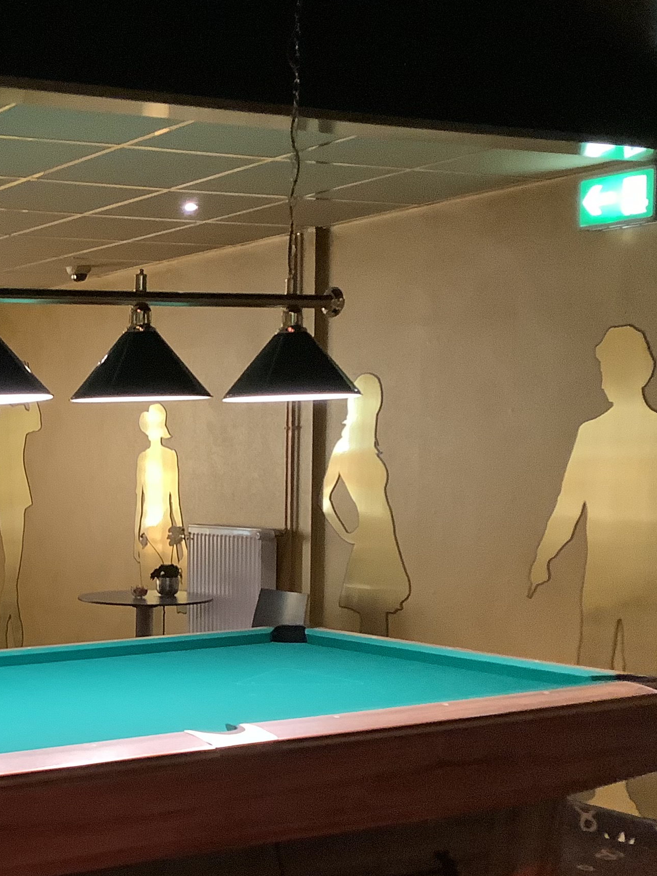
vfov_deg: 32.4
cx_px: -54
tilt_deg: -5.5
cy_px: 598
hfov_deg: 23.4
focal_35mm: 59
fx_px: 1493
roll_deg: +0.3
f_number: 2.4
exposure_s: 1/30
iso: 320
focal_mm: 3.3
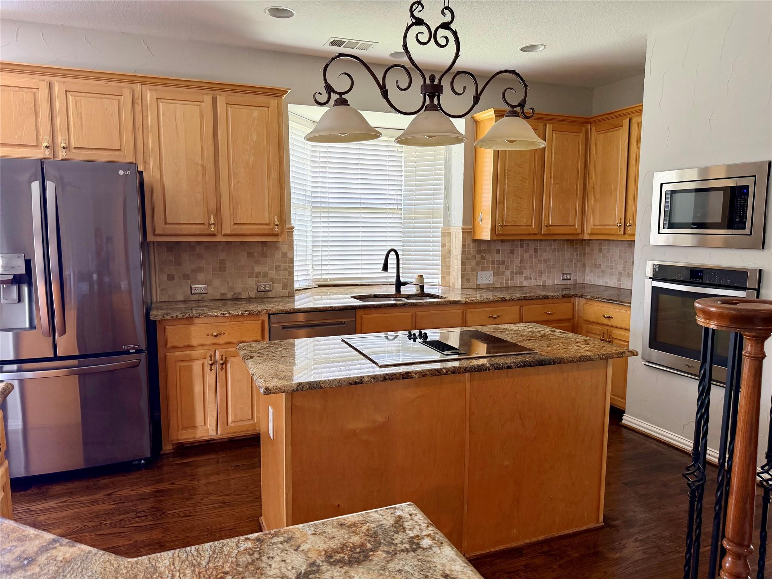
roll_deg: +0.5
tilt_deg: -6.3
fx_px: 535
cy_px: 290
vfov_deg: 56.8
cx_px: 386
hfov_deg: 71.6
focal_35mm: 24
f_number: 1.78
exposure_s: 1/61
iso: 200
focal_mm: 6.76
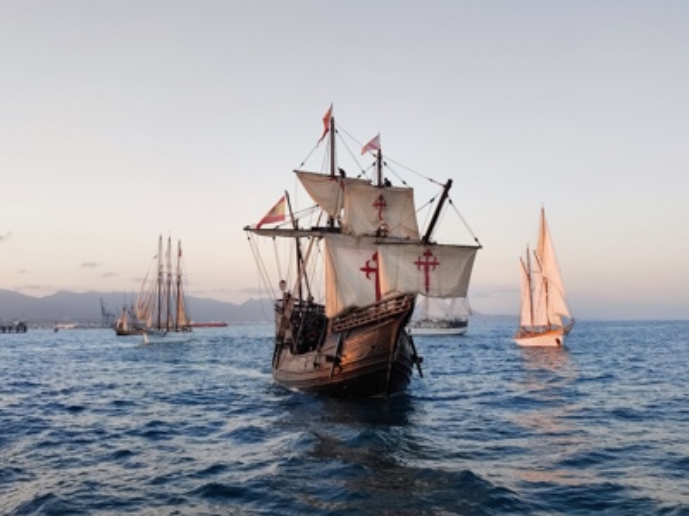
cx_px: 344
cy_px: 258
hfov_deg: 69.4
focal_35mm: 25
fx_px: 498
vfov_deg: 54.9
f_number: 1.75
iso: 68
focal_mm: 5.96
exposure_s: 1/100
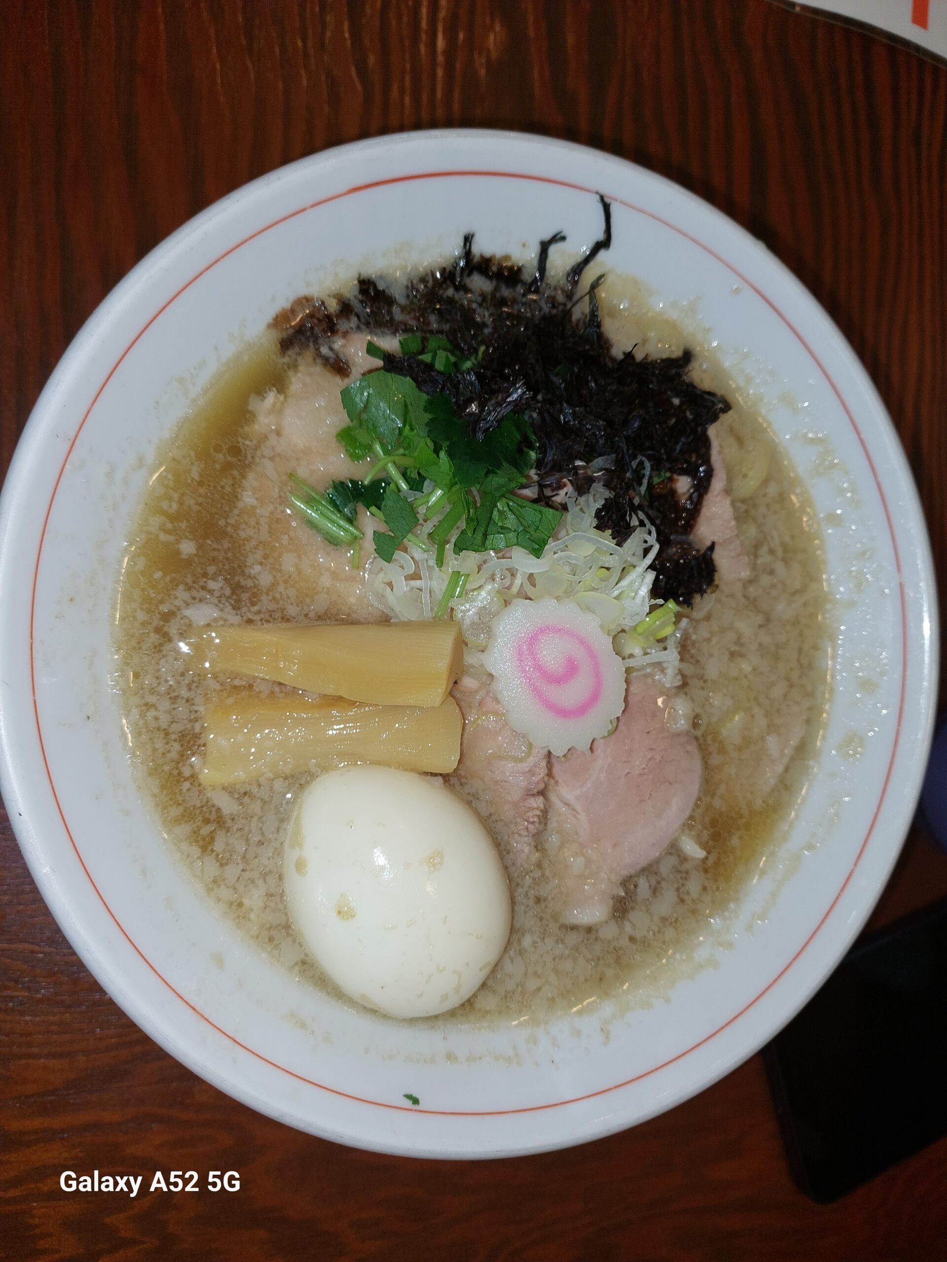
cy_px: 631
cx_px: 474
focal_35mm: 24
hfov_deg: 56.8
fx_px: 875
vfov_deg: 71.6
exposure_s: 1/135
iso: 40
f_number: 1.8
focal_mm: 5.23
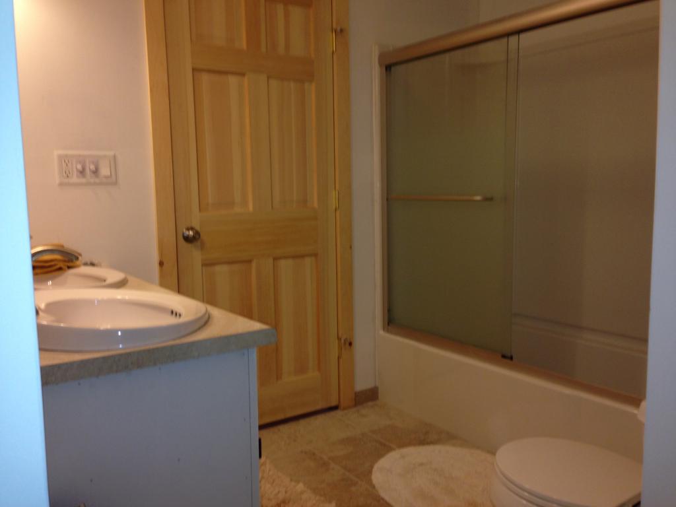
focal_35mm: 33
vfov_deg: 42.9
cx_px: 338
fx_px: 644
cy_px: 254
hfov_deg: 55.4
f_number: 2.4
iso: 64
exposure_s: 1/20
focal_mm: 4.12
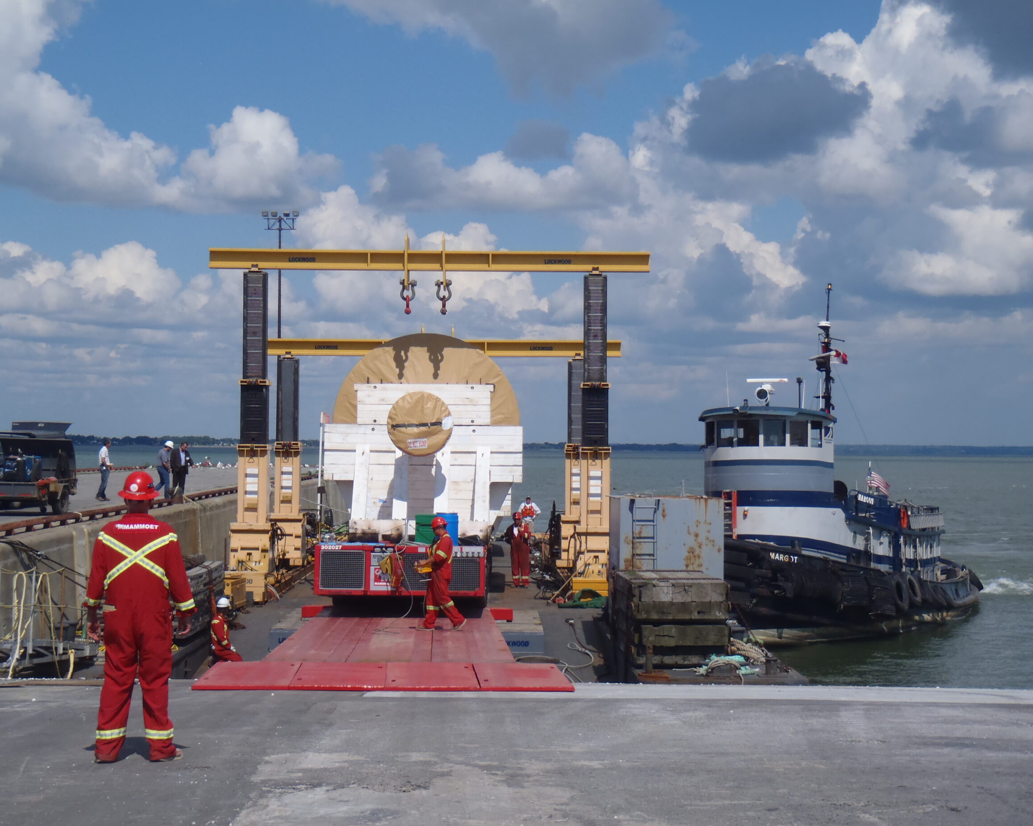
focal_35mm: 65
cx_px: 493
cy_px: 421
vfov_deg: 23.5
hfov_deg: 29.1
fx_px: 1987
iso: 100
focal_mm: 10.73
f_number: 14
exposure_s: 1/125
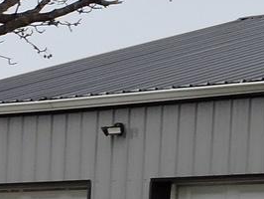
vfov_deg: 5.9
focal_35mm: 254
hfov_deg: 7.4
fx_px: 1939
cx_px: 563
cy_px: 115
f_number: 3.6
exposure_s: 1/400
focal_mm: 5.9
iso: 100
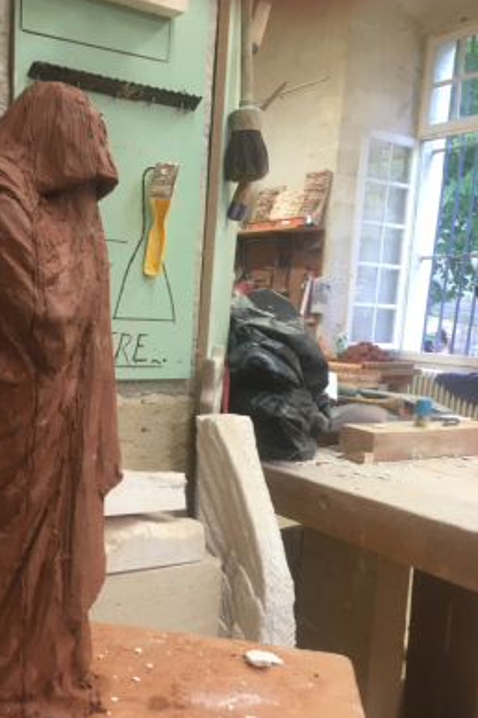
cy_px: 427
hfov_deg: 33.7
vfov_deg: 49.3
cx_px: 132
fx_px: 777
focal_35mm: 39
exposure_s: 1/33
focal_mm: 4.15
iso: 80
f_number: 2.2
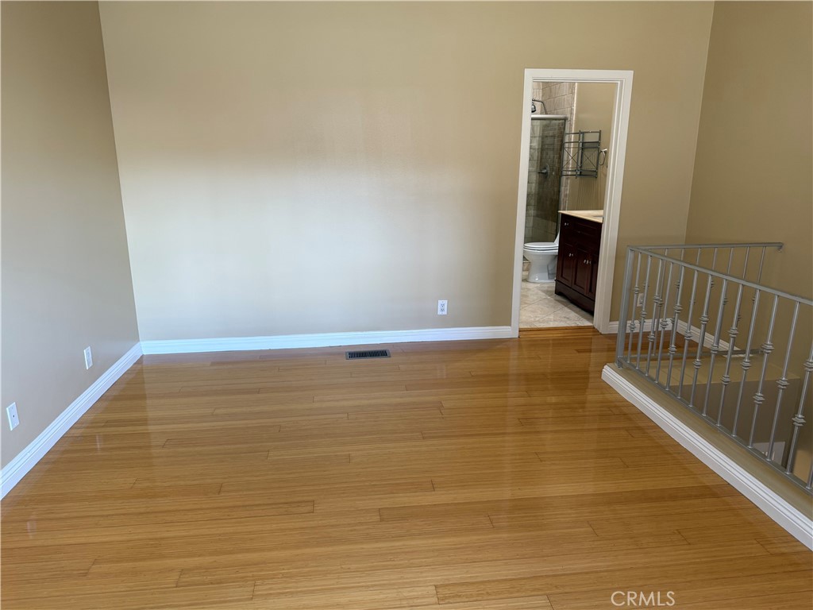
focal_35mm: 24
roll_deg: -0.4
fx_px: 564
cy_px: 305
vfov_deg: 56.8
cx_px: 406
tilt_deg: -14.2
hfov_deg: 71.6
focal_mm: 6.76
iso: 125
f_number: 1.78
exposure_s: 1/60
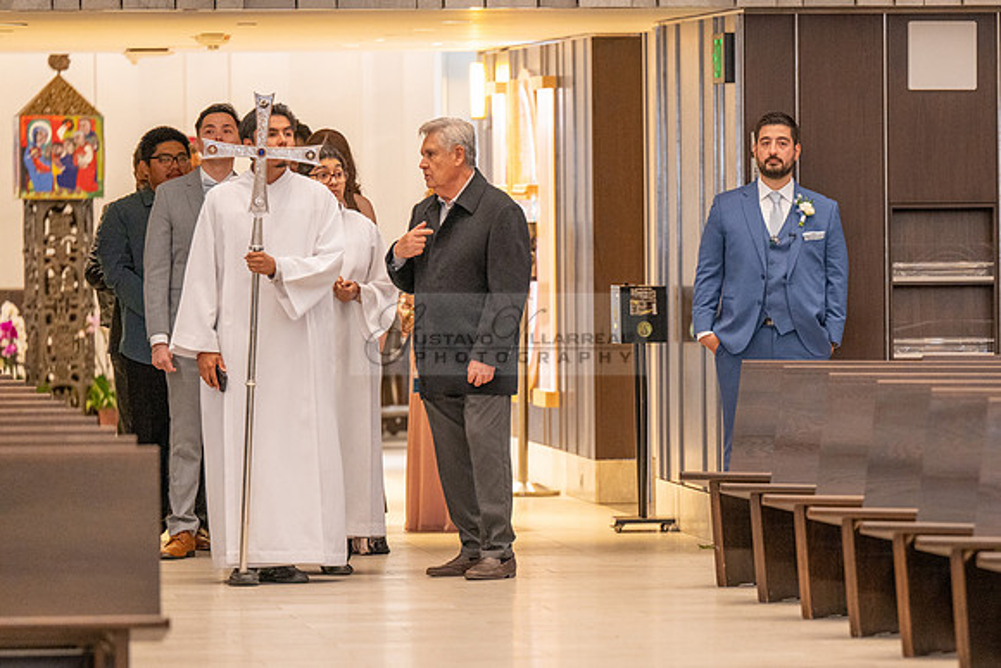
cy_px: 435
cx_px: 732
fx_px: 8131
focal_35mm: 292
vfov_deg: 4.7
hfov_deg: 7.0
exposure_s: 1/200
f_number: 2.8
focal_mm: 200
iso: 1600
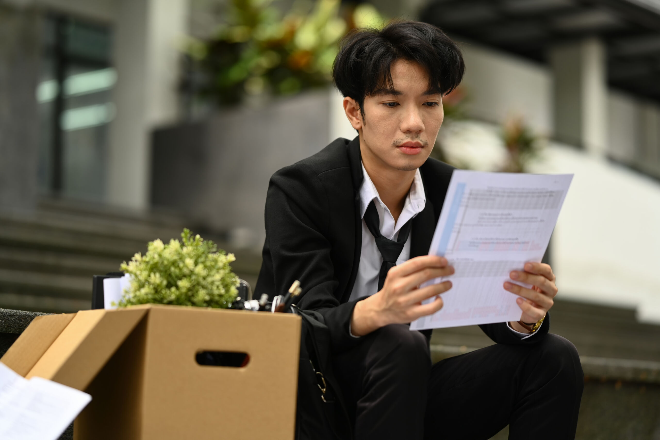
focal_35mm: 85
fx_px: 1558
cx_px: 330
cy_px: 220
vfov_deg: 16.1
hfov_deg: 23.9
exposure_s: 1/400
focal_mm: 85
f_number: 1.8
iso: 160
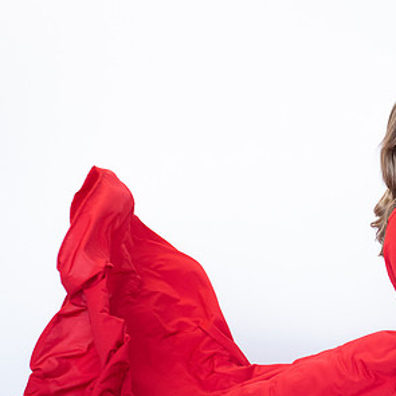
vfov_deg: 15.3
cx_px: 299
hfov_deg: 15.2
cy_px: 227
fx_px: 1475
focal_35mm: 114
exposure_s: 1/400
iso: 1000
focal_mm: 62
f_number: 2.8
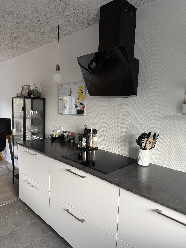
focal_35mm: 24
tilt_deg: -5.9
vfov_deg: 71.6
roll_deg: -3.1
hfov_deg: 56.8
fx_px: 172
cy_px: 124
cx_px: 93
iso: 200
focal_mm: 6.76
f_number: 1.78
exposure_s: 1/85
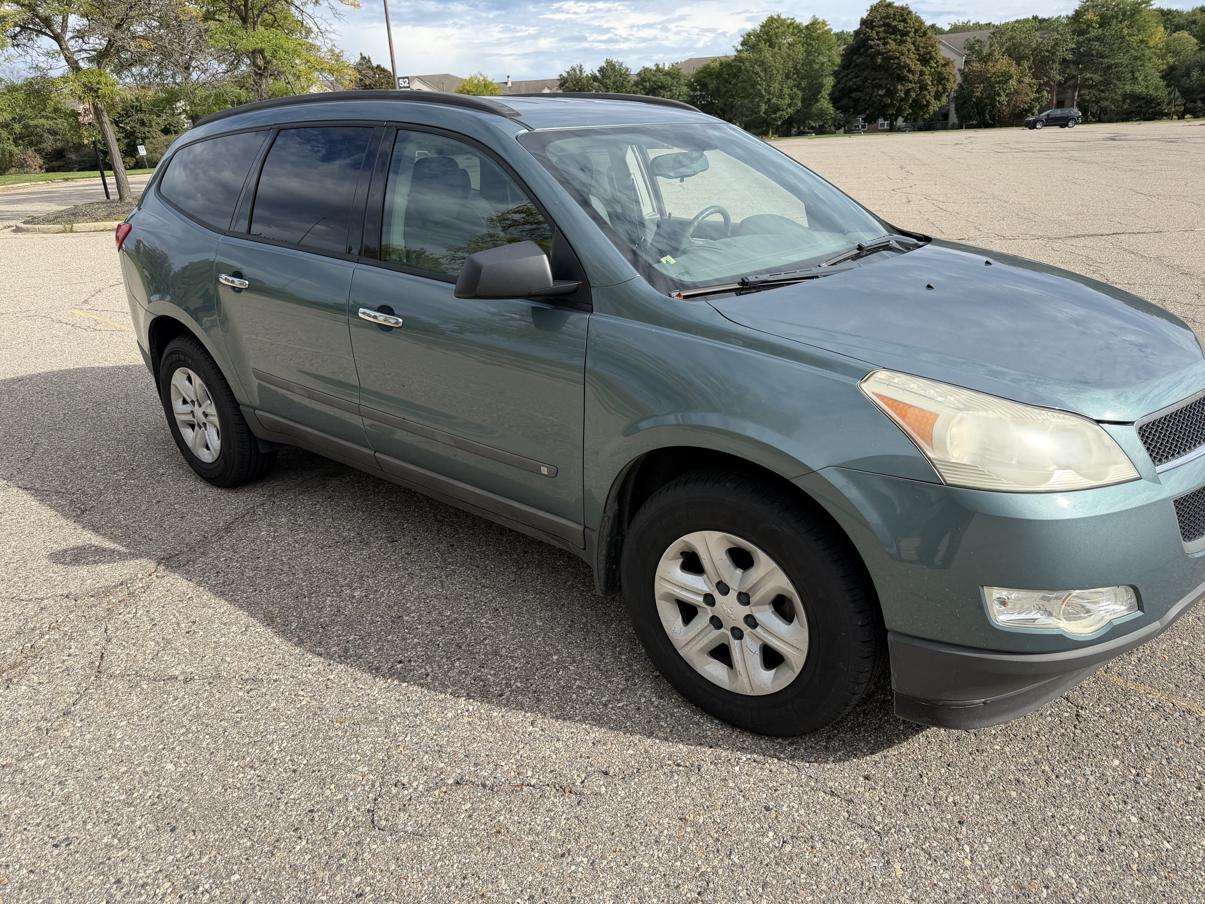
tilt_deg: -20.0
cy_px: 452
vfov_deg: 56.8
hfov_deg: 71.6
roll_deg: +3.5
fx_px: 835
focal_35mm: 24
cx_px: 602
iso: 80
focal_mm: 6.76
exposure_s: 1/3021
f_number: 1.78
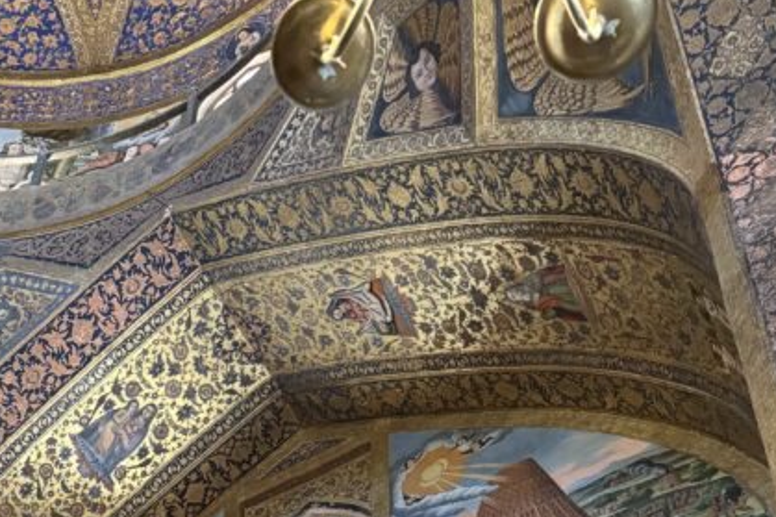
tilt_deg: +35.4
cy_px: 908
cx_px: 202
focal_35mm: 61
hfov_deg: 32.3
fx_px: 1314
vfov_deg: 18.1
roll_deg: -5.0
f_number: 1.78
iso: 640
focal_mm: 6.76
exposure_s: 1/50
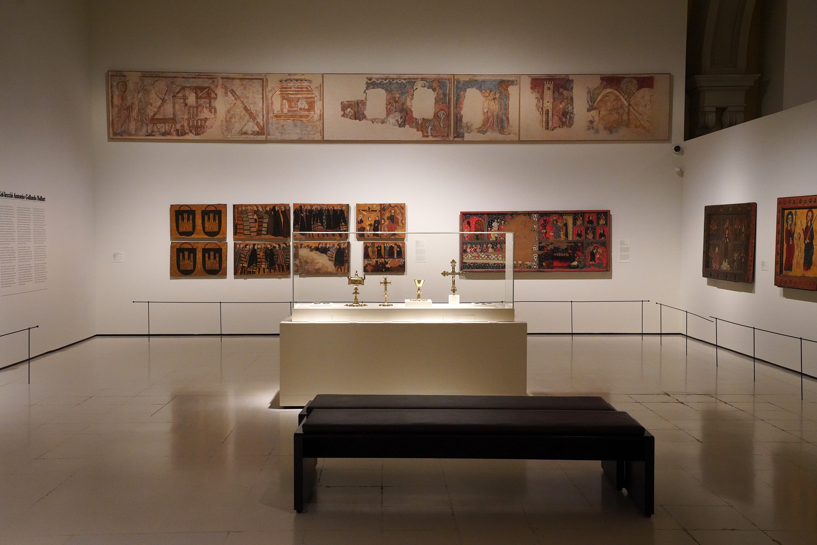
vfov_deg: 33.4
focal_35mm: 40
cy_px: 272
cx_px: 408
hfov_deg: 48.5
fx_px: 908
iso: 6400
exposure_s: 1/80
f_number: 8
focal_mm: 40
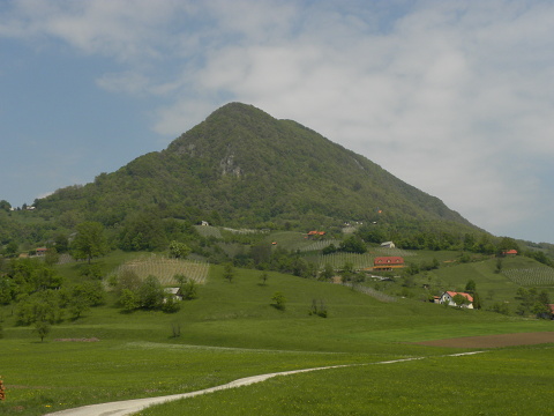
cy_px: 208
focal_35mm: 46
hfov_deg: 41.2
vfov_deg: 31.5
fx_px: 736
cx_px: 277
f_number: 6.3
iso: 100
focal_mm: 8.2
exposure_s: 1/500
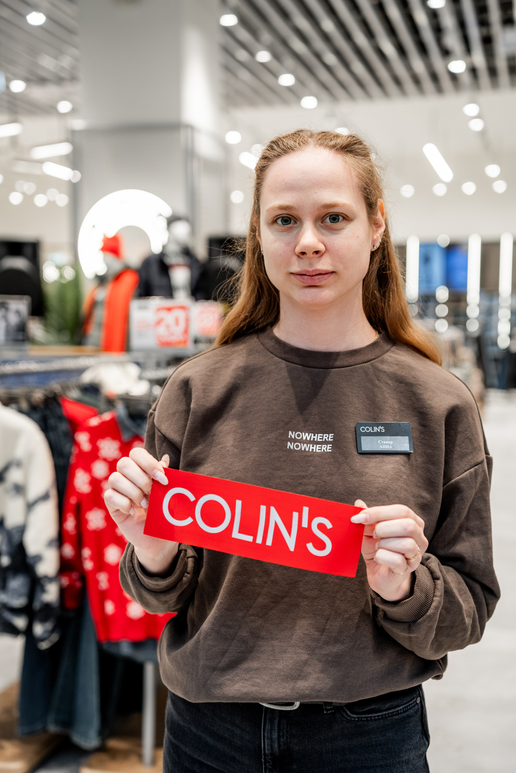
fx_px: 989
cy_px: 386
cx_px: 258
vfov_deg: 42.7
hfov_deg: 29.2
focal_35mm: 46
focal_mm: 46
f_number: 2.8
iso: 800
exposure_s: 1/200
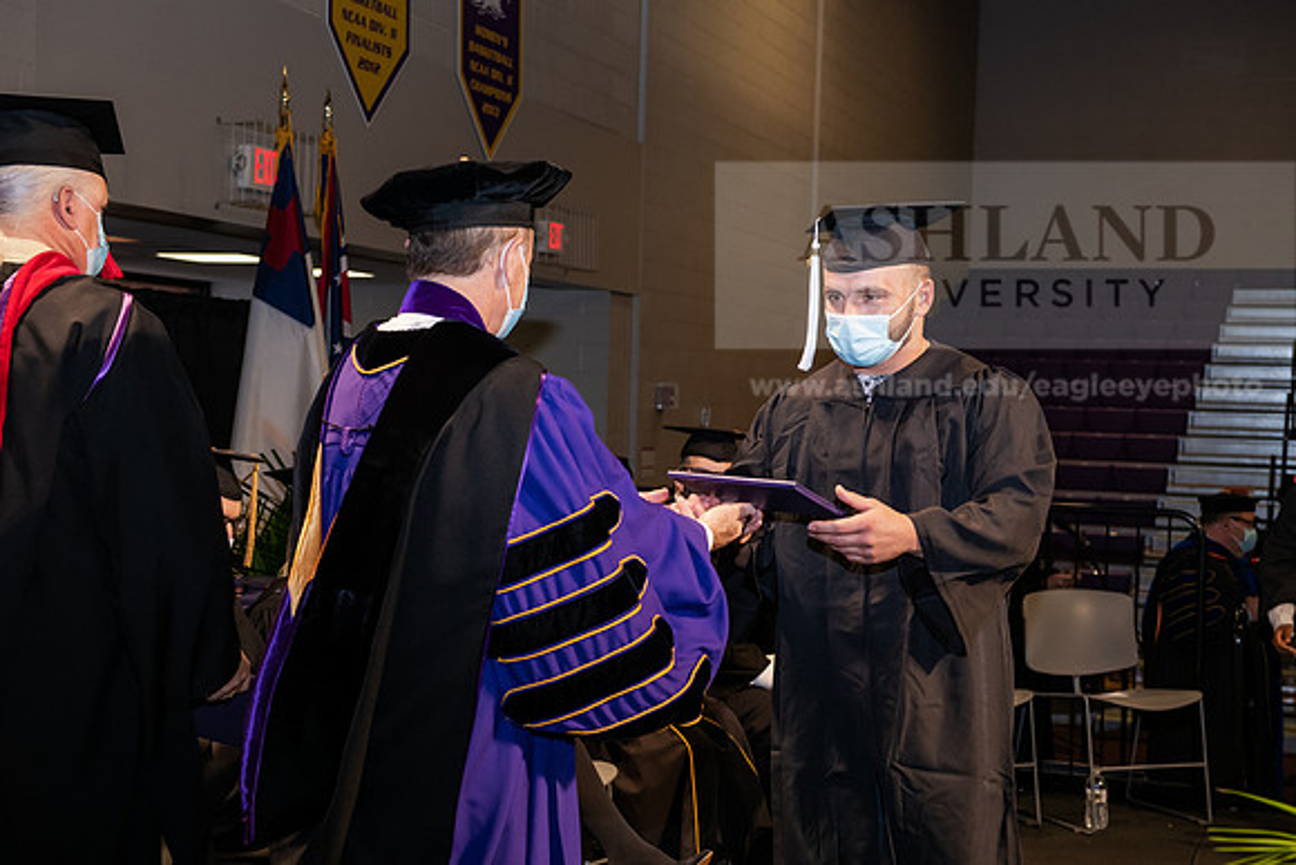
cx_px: 648
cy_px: 432
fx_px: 2088
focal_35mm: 58
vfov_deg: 23.4
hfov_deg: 34.5
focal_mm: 58
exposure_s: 1/200
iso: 1600
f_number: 6.3
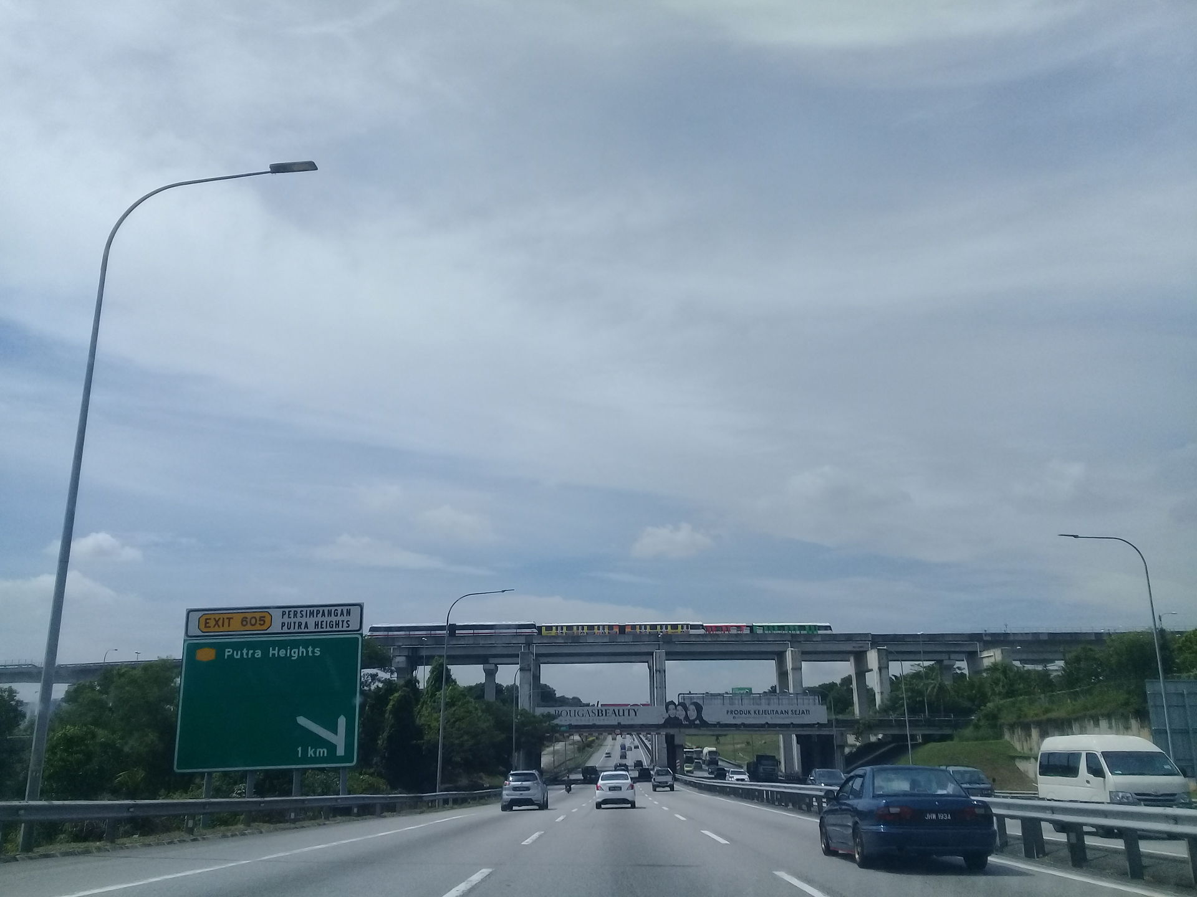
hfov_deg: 58.4
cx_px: 598
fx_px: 1072
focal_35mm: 31
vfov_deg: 45.4
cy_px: 448
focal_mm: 3.3
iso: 50
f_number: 2.2
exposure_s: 1/2242
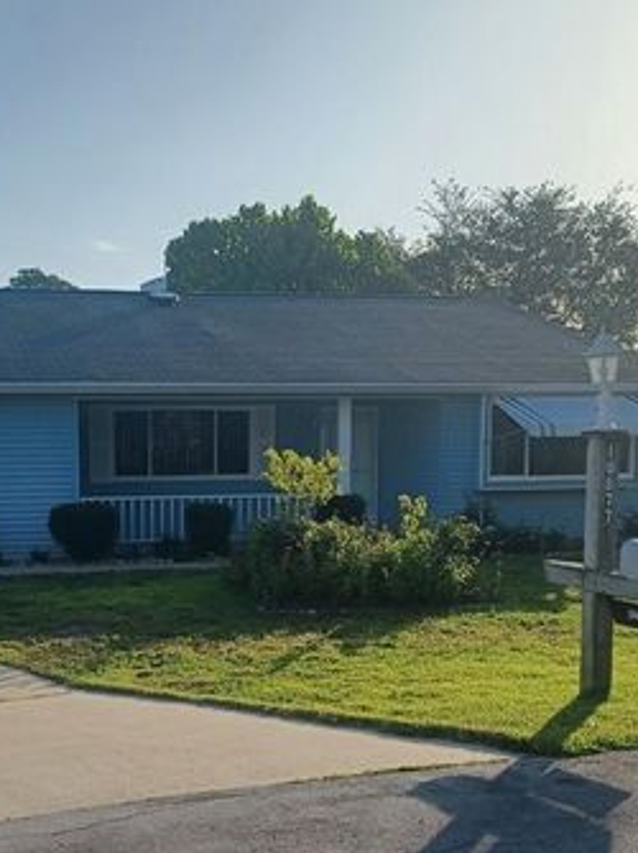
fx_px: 1230
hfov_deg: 28.6
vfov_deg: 37.7
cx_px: 158
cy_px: 586
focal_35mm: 50
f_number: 1.8
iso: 32
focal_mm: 4.6
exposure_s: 1/554
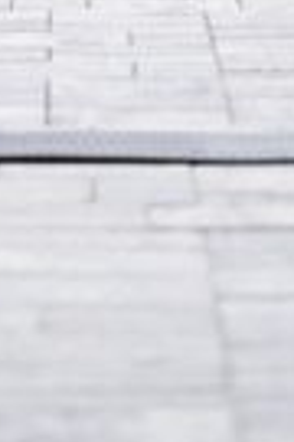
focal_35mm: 509
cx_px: 77
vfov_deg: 4.0
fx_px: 6235
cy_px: -363
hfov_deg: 2.7
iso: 1250
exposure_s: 1/1250
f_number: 2.8
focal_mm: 125
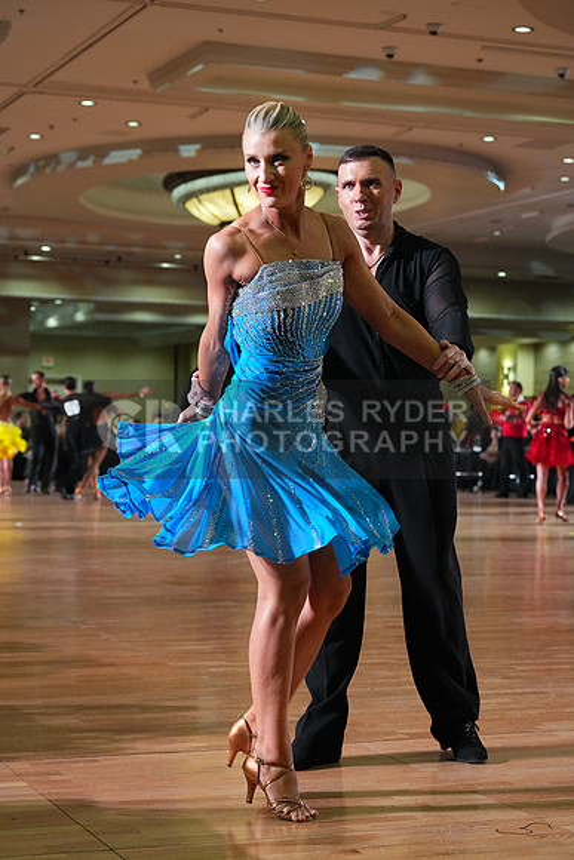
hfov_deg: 19.5
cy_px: 430
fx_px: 1673
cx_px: 287
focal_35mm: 70
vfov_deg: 28.8
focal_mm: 70
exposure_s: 1/400
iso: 8000
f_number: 5.6
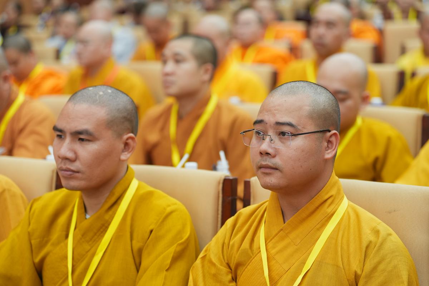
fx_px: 1049
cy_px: 143
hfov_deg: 23.1
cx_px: 214
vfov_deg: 15.5
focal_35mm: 88
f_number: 2.8
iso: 1600
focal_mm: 88
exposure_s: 1/125
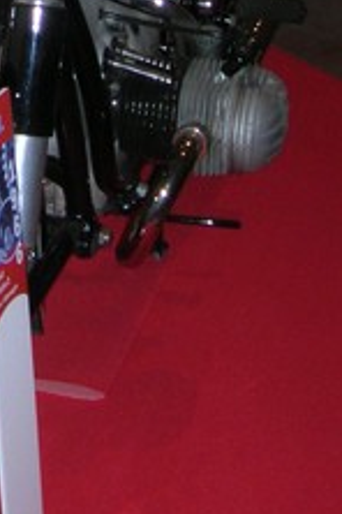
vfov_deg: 17.1
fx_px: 1610
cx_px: -40
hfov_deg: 11.9
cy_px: -135
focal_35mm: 113
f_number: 2.9
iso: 81
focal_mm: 5.7
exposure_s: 1/60.1
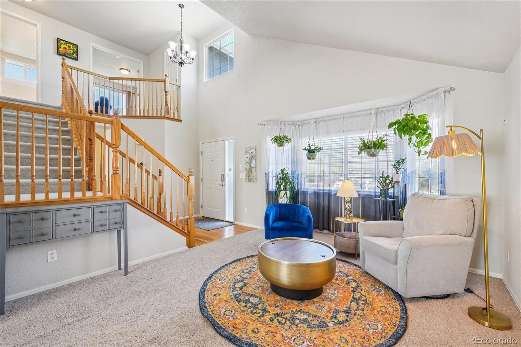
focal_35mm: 15
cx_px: 260
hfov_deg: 100.4
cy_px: 174
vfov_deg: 77.3
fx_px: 217
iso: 800
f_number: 8
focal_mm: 10
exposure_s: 1/13
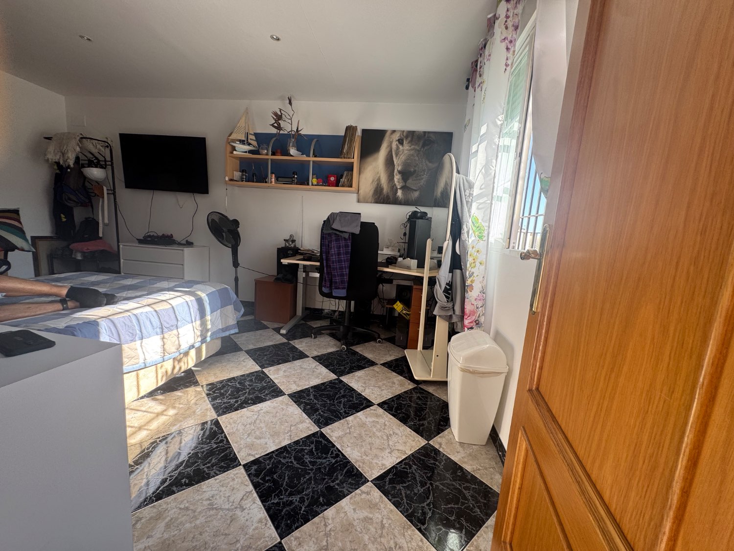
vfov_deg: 85.7
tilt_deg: -8.0
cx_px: 367
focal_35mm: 14
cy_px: 276
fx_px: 297
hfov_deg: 102.1
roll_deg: -3.9
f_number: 2.2
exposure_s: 1/117
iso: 40
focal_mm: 2.22
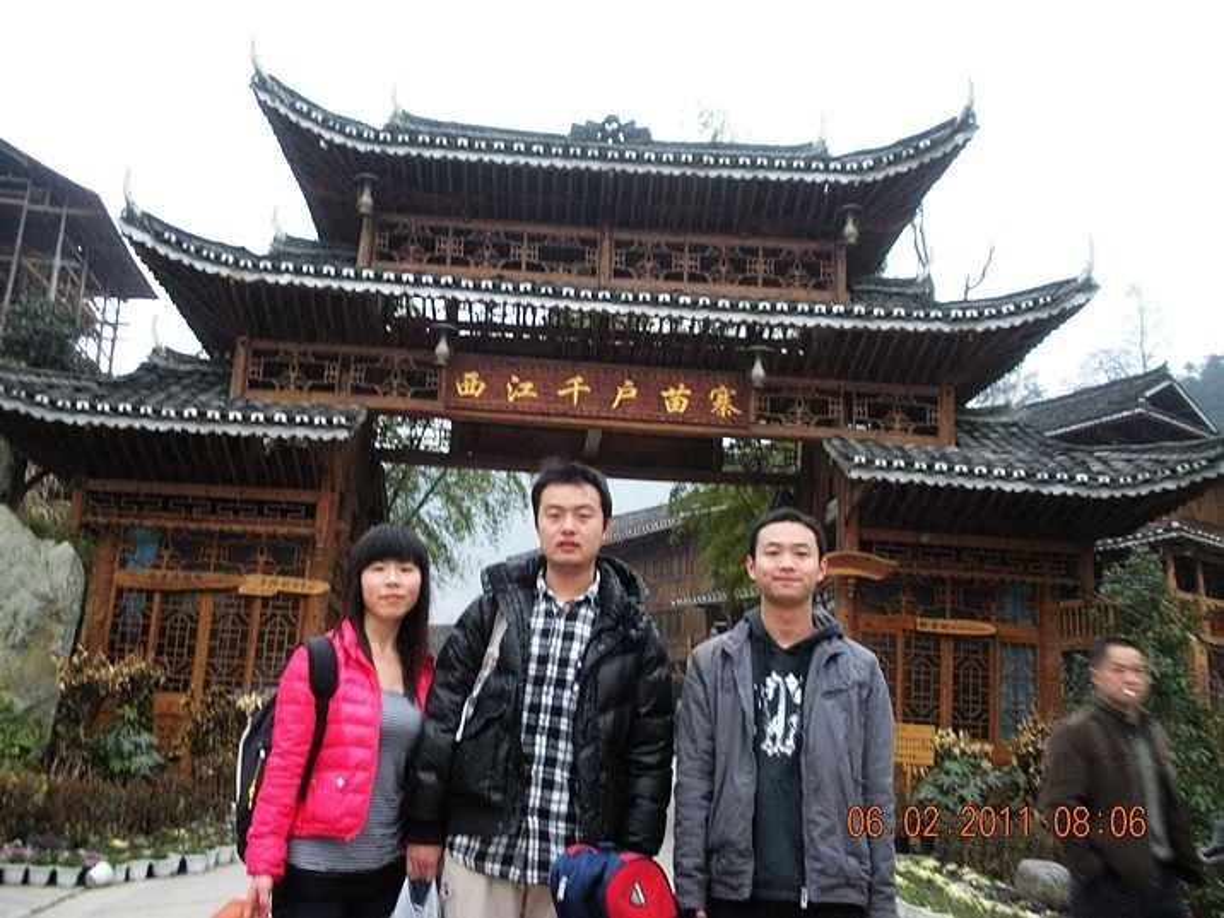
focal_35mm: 36
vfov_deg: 39.7
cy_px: 459
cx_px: 612
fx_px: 1273
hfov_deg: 51.4
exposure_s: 1/21.6
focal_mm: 6.3
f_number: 3.5
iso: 400
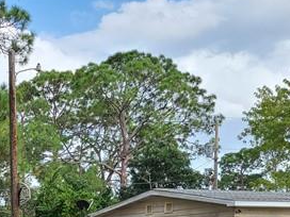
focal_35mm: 98
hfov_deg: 18.1
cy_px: 244
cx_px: -126
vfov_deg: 14.7
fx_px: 821
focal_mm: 5.4
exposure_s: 1/941
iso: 40
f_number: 1.8
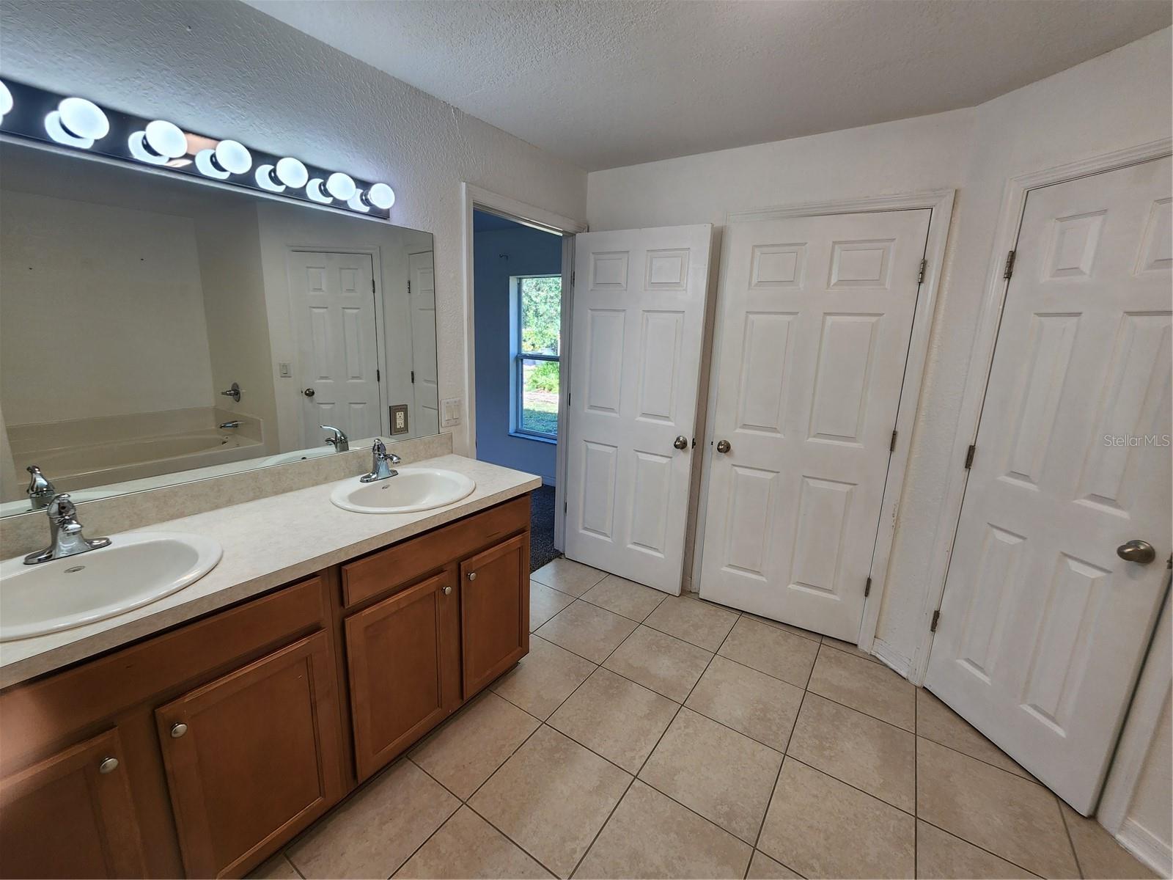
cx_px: 586
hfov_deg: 106.2
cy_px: 440
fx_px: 441
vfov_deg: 89.9
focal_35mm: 13
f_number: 2.2
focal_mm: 2.2
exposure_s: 1/120
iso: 80
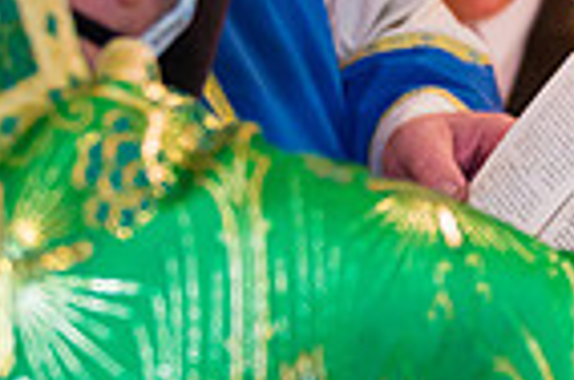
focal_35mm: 172
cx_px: 792
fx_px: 2736
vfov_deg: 7.9
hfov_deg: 11.6
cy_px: 89
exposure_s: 1/200
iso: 3200
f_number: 3.2
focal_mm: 42
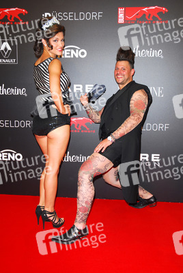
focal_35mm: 40
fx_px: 308
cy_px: 136
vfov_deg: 47.9
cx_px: 92
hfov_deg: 33.1
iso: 200
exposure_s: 1/60
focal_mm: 27
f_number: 5
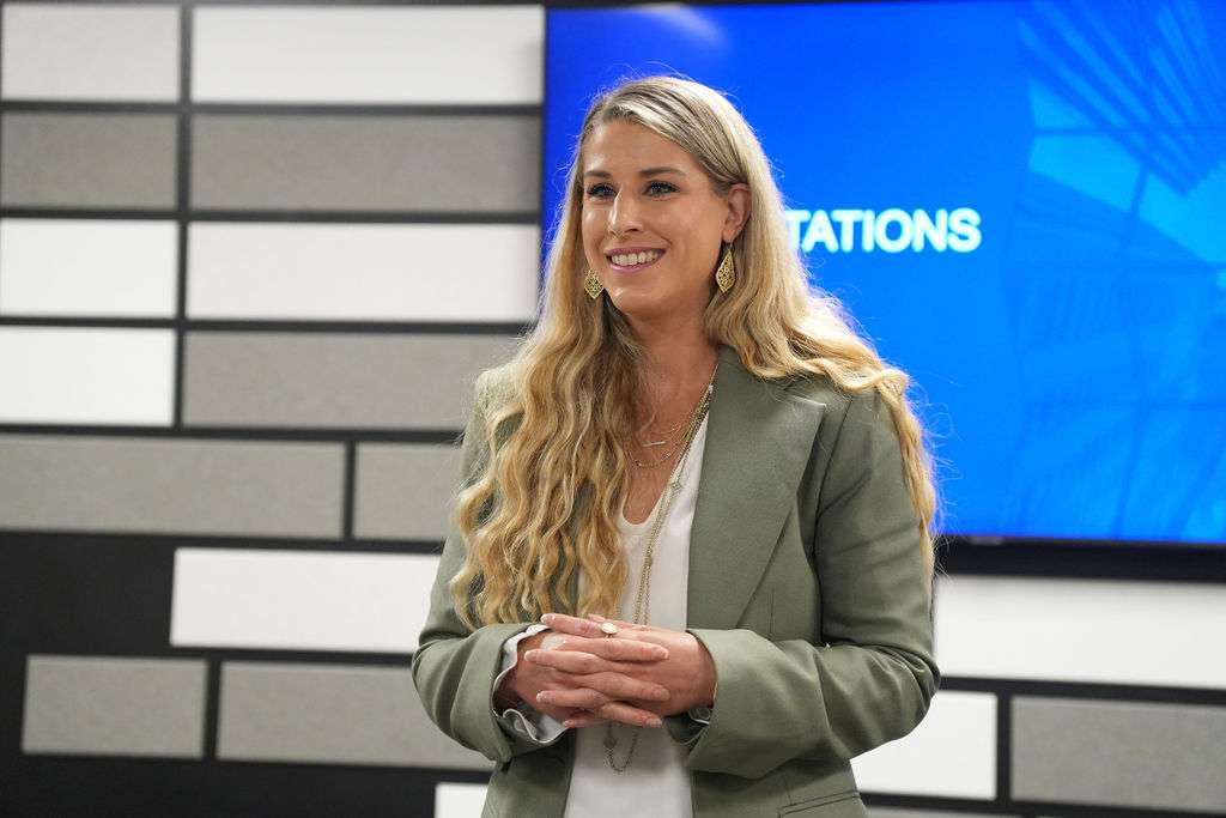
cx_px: 613
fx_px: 3576
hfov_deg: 19.5
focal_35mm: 105
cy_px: 409
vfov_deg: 13.0
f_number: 3.2
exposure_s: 1/125
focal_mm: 70
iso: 2500
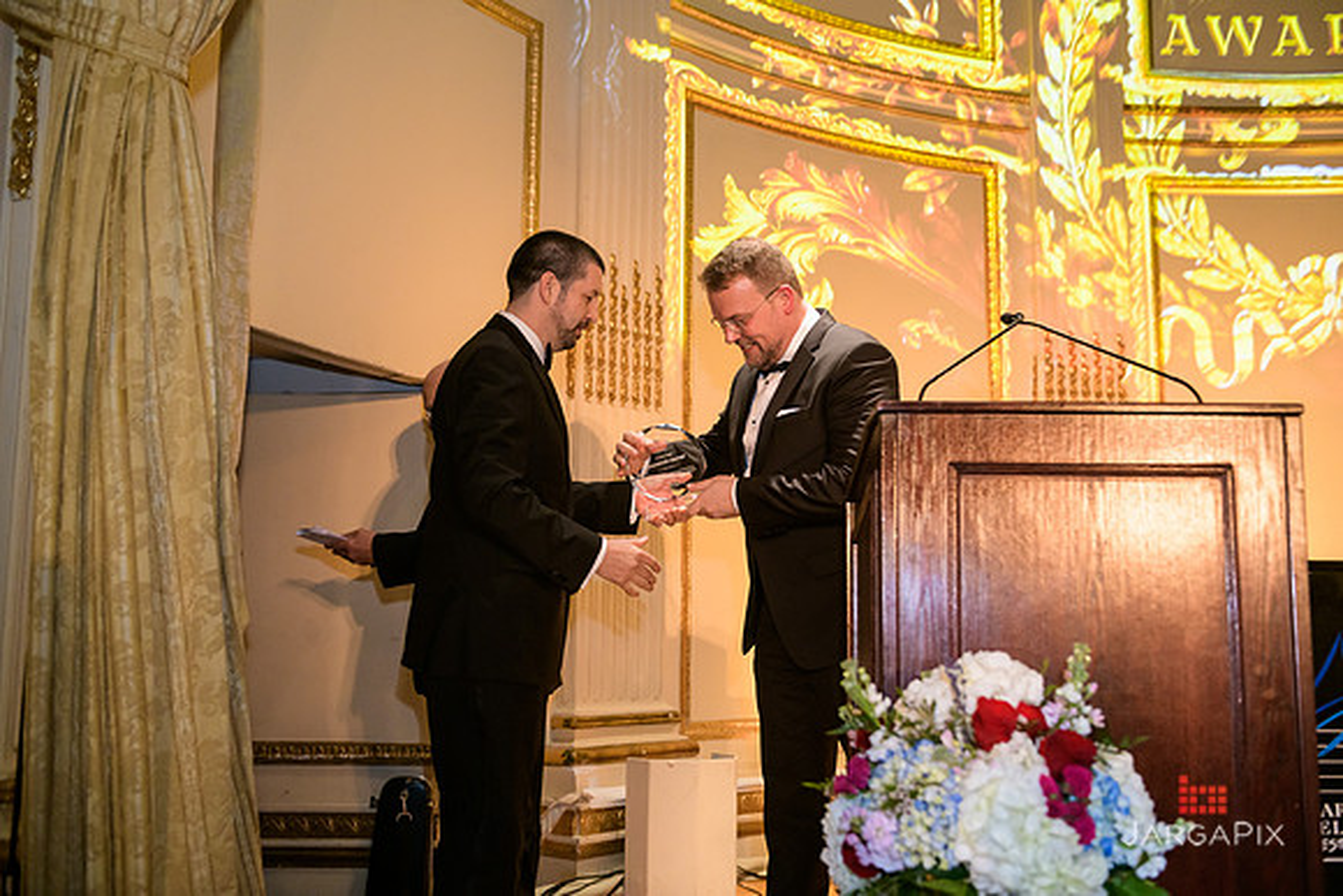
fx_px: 1306
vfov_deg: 37.9
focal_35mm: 35
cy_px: 448
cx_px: 672
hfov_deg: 54.4
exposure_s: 1/160
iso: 1600
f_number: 3.2
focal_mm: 35
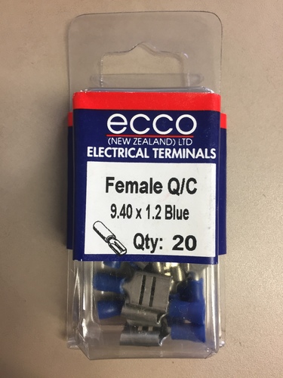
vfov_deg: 61.7
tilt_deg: -87.6
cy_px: 189
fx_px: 316
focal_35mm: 29
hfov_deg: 48.2
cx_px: 142
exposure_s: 1/33
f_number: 2.2
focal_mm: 4.15
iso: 100
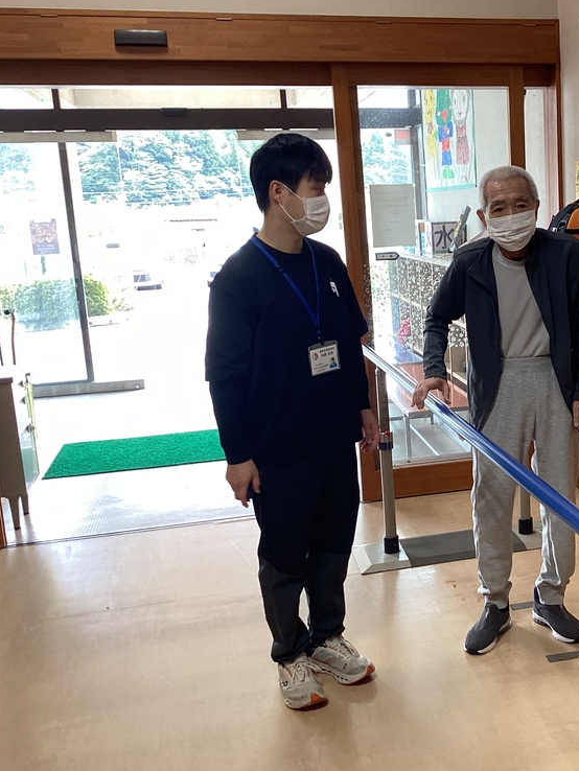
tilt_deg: -10.1
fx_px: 936
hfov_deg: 32.8
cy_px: 388
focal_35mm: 42
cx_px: 513
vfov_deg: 44.8
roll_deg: +2.6
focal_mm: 3.3
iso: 50
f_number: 2.4
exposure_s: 1/60
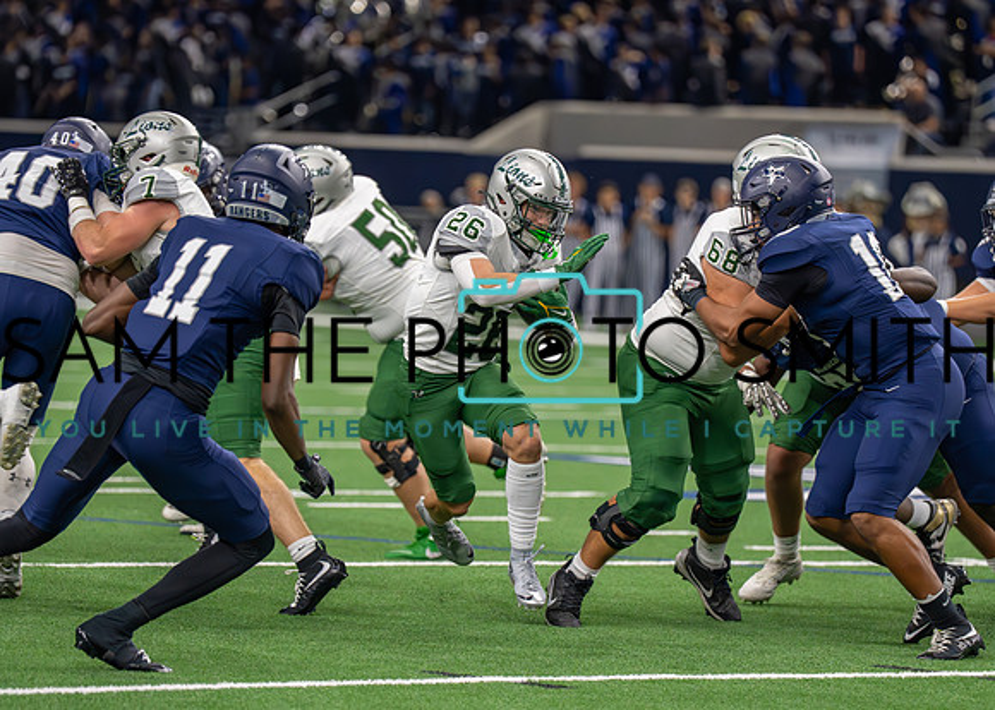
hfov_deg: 8.6
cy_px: 403
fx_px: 6640
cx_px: 469
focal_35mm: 235
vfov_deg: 6.1
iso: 4000
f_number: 2.8
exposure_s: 1/1600
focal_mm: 163
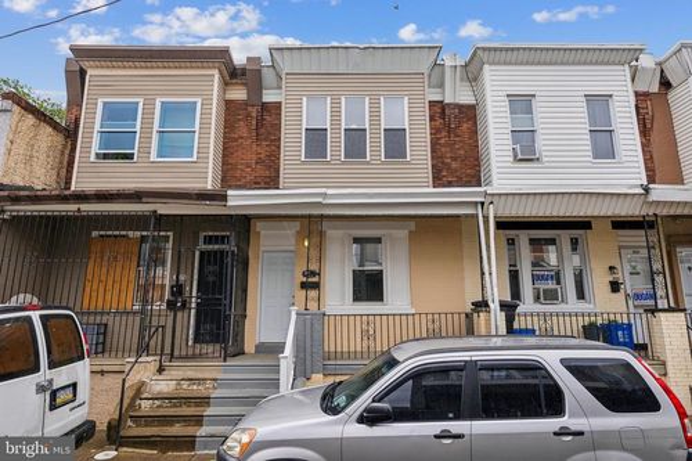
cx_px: 346
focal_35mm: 21
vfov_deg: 59.5
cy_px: 230
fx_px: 404
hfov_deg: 81.2
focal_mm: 21
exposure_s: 1/200
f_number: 8
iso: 100
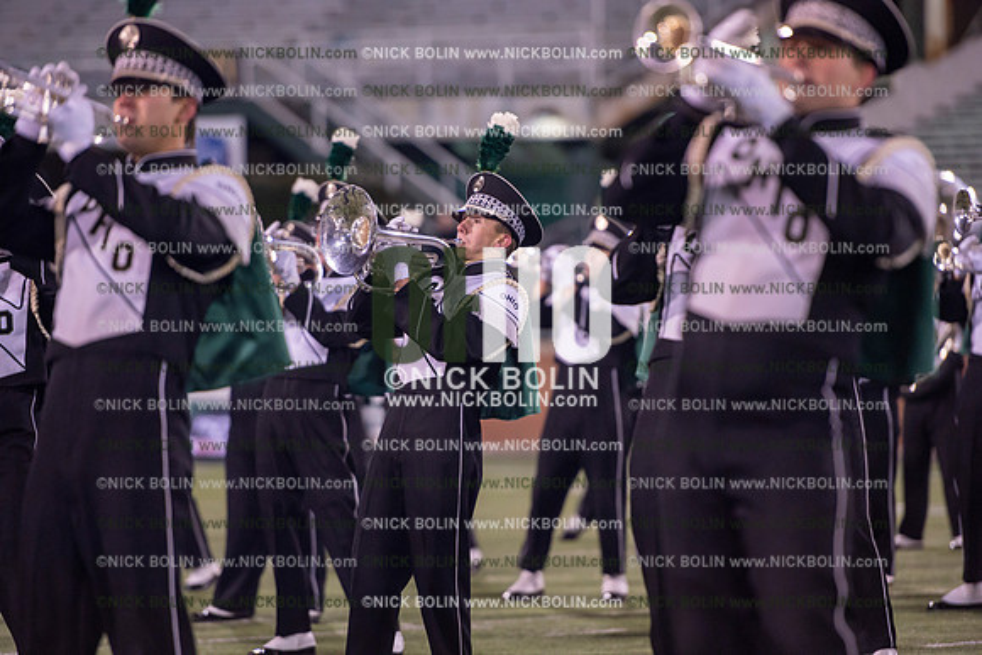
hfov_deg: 10.3
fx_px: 5457
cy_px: 328
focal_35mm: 200
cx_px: 491
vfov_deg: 6.9
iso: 2500
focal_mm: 200
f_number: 2.8
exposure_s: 1/1250
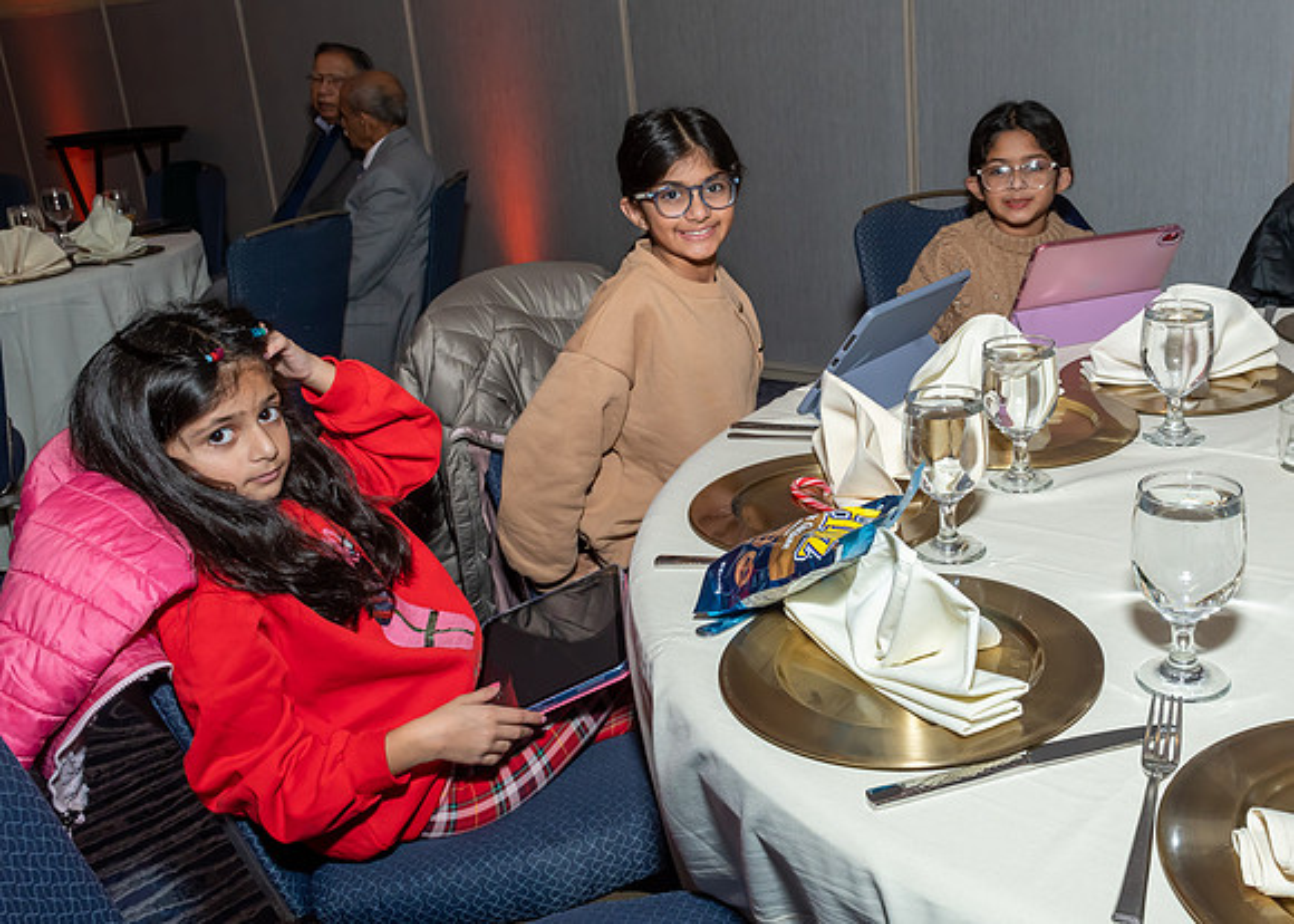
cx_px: 802
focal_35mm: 33
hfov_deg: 55.7
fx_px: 1209
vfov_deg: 41.7
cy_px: 395
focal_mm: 17
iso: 400
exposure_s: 1/250
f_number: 7.1
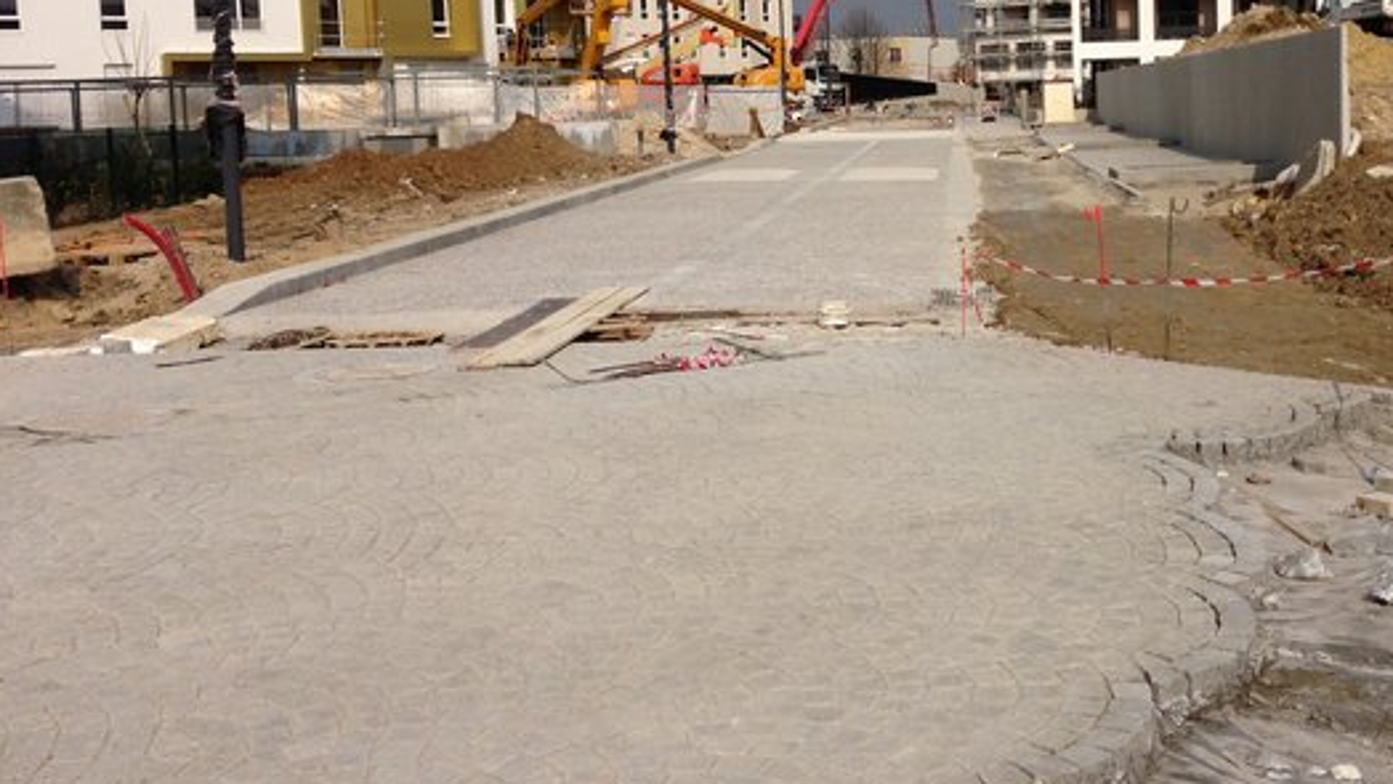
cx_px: 925
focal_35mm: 48
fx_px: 1773
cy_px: 219
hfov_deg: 42.3
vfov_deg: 24.7
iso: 50
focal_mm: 4.13
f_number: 2.4
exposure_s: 1/3623
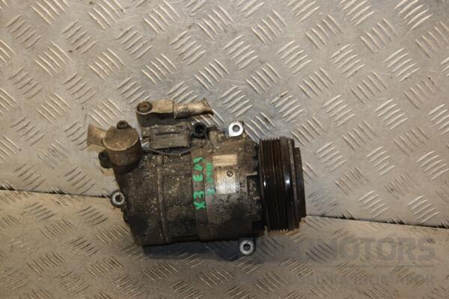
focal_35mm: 72
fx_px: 898
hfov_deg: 28.1
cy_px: 150
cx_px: 224
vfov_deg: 18.9
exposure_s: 1/200
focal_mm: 48
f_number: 5
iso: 800
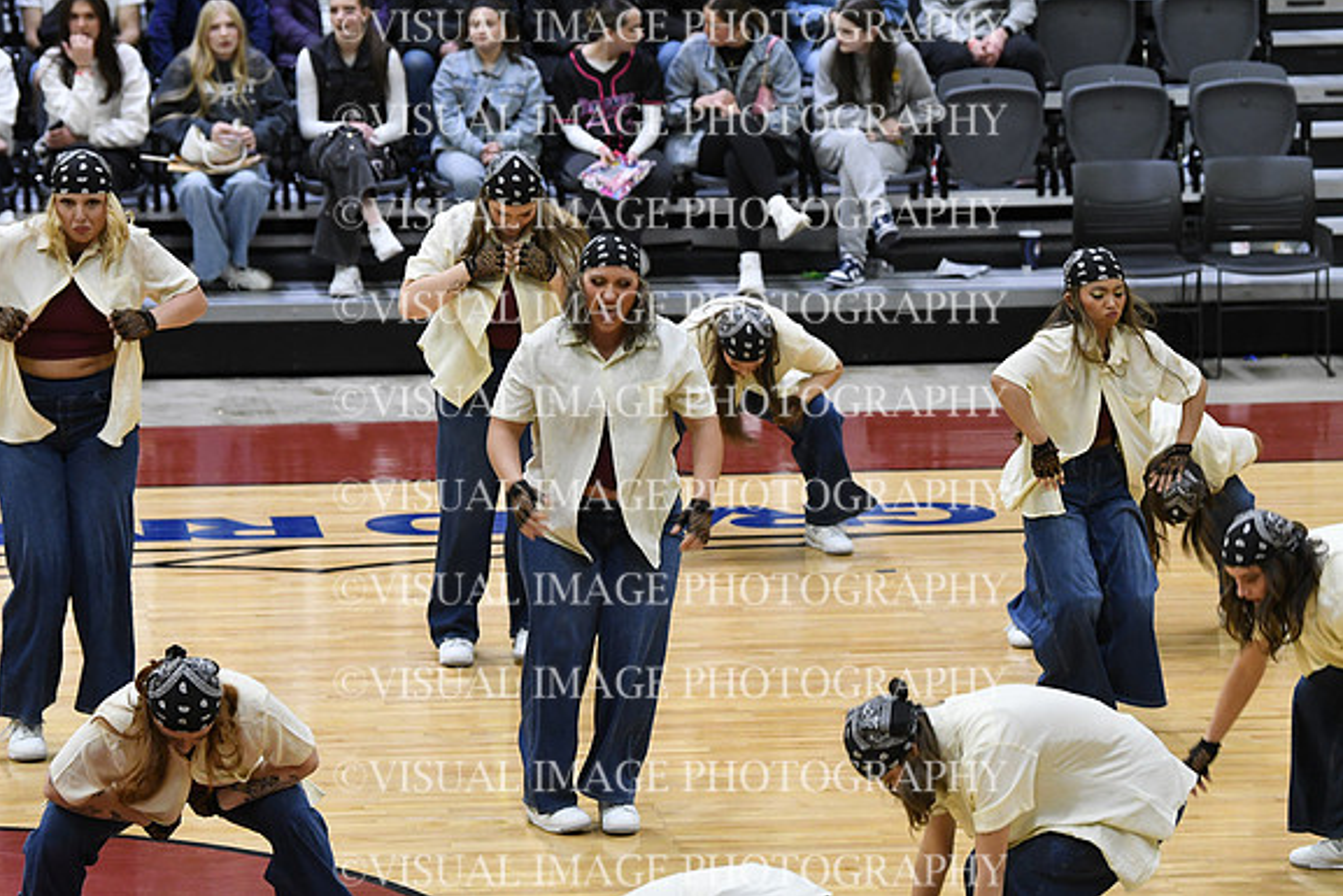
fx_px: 7015
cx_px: 670
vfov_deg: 7.3
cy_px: 448
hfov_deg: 10.9
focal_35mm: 188
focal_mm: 125
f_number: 4
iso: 3200
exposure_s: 1/250
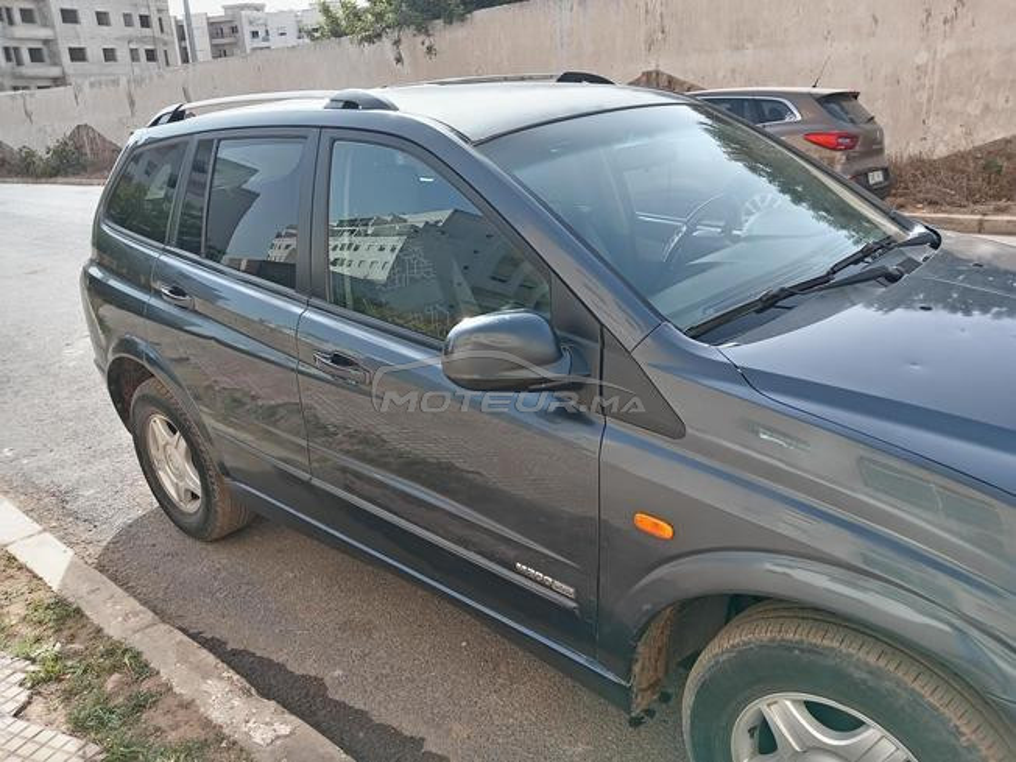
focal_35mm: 27
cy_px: 381
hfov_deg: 65.3
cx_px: 508
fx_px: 792
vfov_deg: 51.4
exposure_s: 1/210
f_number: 1.8
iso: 100
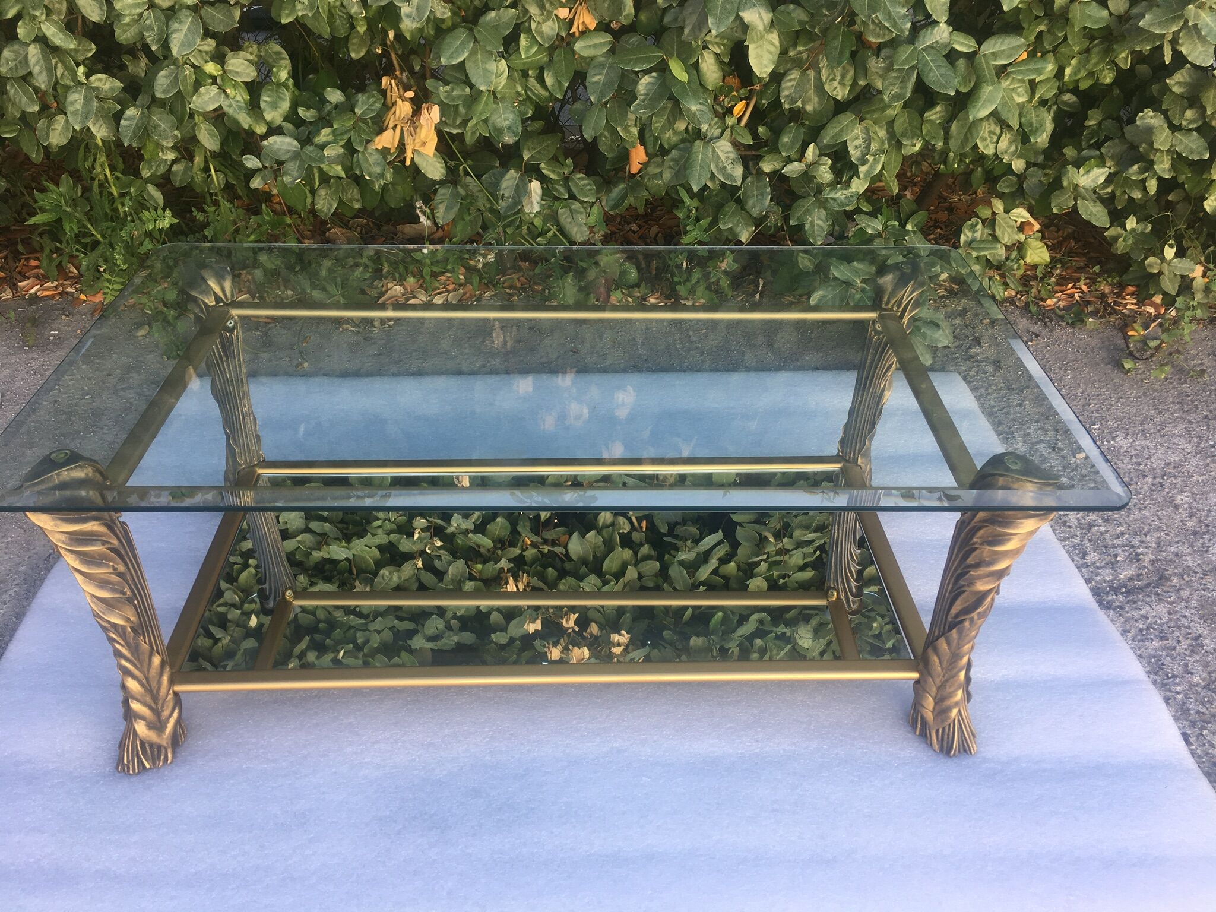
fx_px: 1019
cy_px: 456
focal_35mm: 29
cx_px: 608
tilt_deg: -35.3
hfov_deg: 61.7
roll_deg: -1.5
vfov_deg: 48.2
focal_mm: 4.15
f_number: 2.2
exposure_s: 1/133
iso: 25
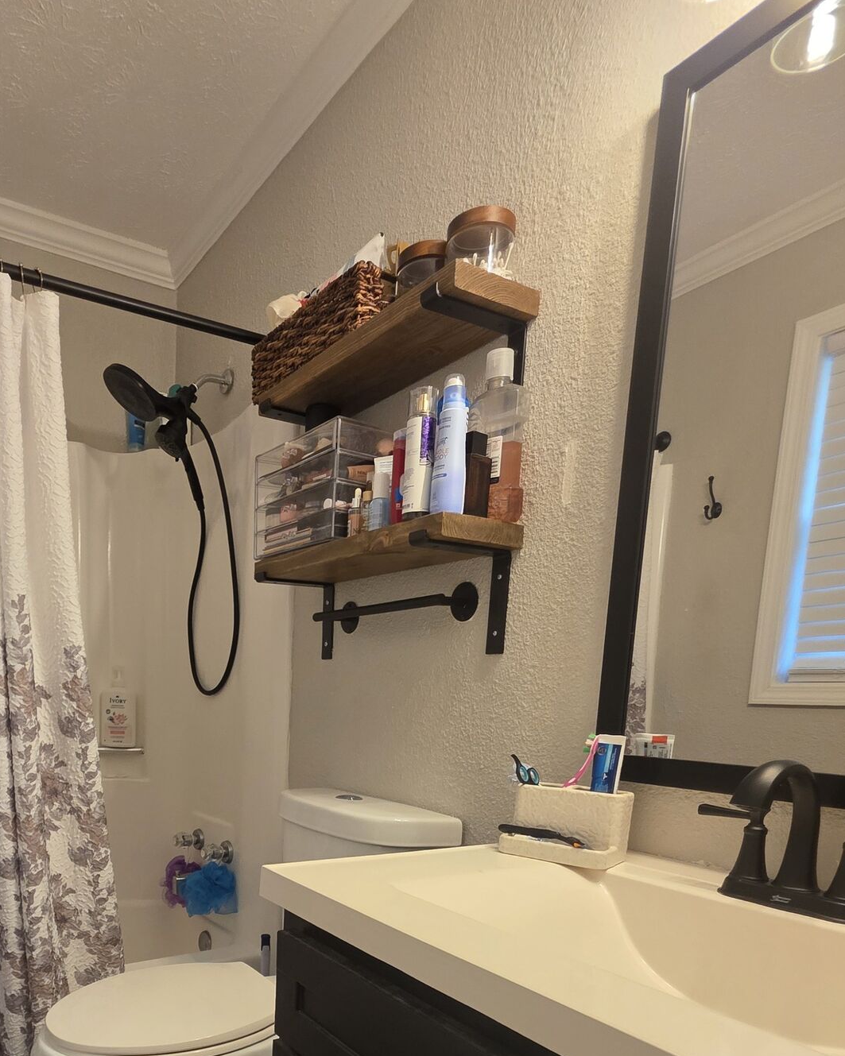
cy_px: 824
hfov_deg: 60.6
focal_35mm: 22
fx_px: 688
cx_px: 239
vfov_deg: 68.8
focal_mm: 2.2
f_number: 1.9
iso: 250
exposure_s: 1/60
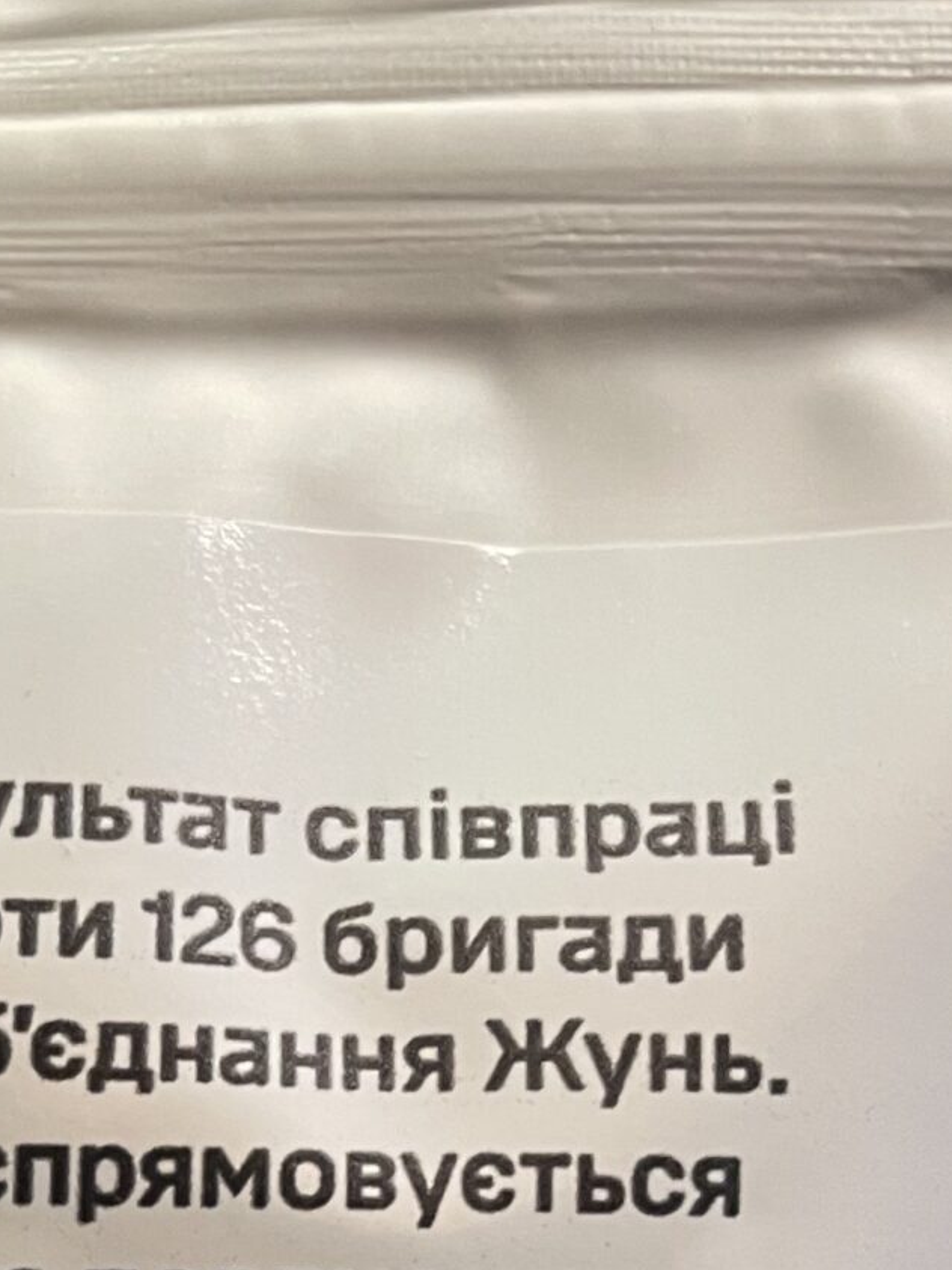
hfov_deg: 17.8
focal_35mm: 79
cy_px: 1779
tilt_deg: -85.6
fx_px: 2898
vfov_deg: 21.6
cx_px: -184
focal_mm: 4.2
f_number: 1.6
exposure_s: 1/50
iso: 100
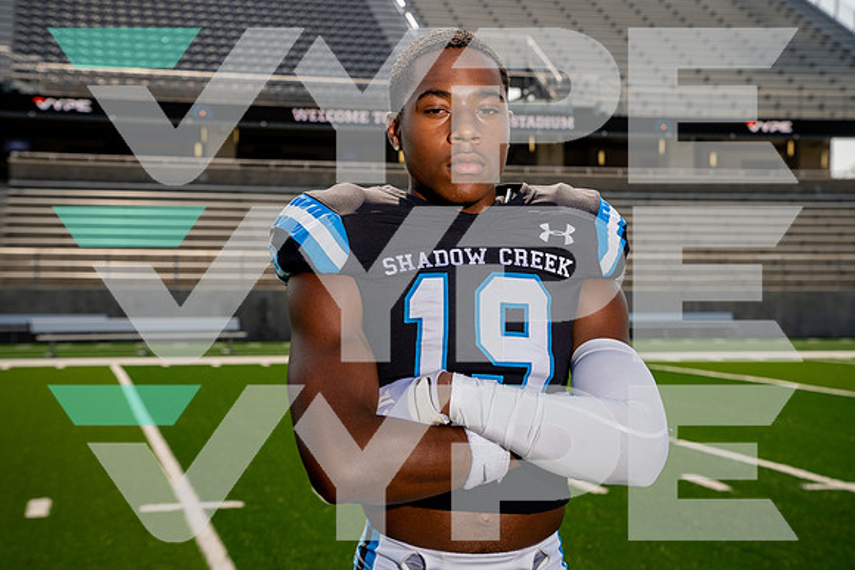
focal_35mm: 61
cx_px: 428
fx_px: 1449
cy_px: 285
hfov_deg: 32.9
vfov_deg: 22.3
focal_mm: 61
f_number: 7.1
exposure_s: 1/250
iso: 100
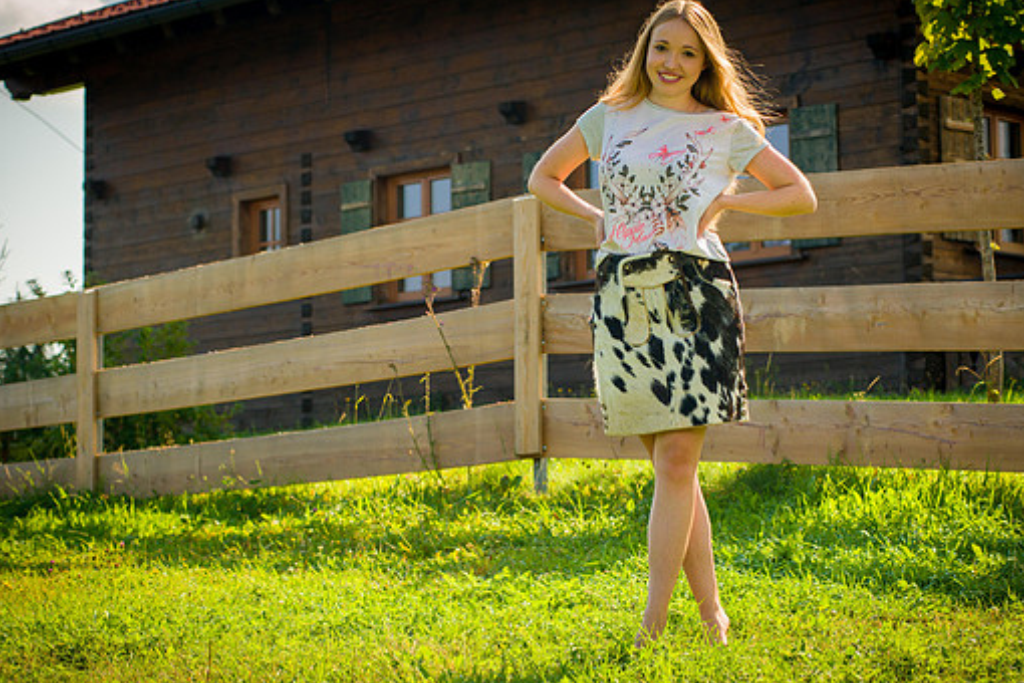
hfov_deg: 22.4
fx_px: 2588
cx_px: 528
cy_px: 332
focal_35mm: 91
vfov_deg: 15.0
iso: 100
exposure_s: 1/250
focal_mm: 80
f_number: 5.6
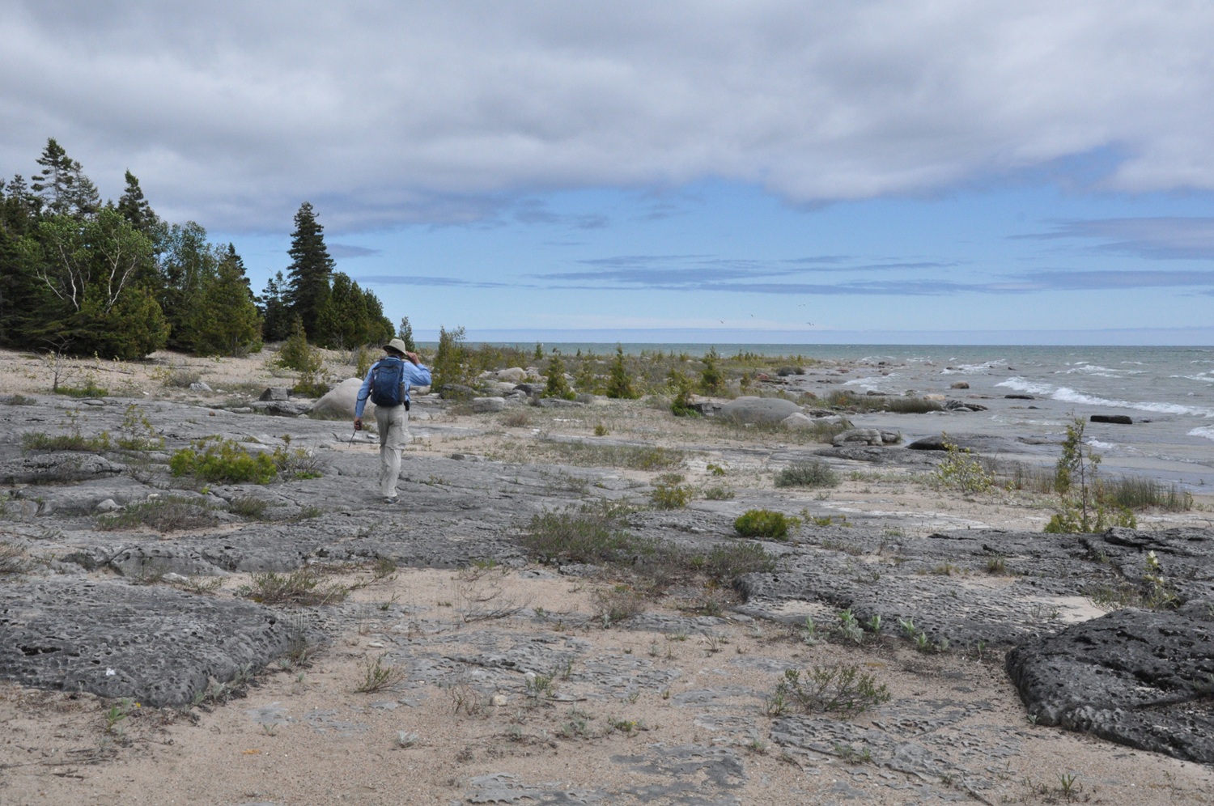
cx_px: 607
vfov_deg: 31.8
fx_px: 1414
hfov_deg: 46.5
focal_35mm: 42
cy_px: 403
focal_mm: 28
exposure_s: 1/1600
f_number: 14
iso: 1600
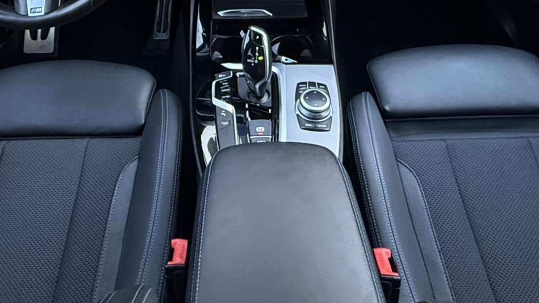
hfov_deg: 55.2
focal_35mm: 36
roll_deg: +1.0
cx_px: 249
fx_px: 514
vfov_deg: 27.2
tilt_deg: -24.6
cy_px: -97
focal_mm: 2.22
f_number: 2.2
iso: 320
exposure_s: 1/99
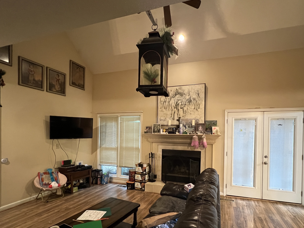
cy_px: 137
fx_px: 149
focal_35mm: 17
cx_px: 172
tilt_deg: -1.3
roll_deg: -0.4
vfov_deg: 73.9
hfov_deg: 90.5
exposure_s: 1/40
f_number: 1.8
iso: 800
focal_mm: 1.57
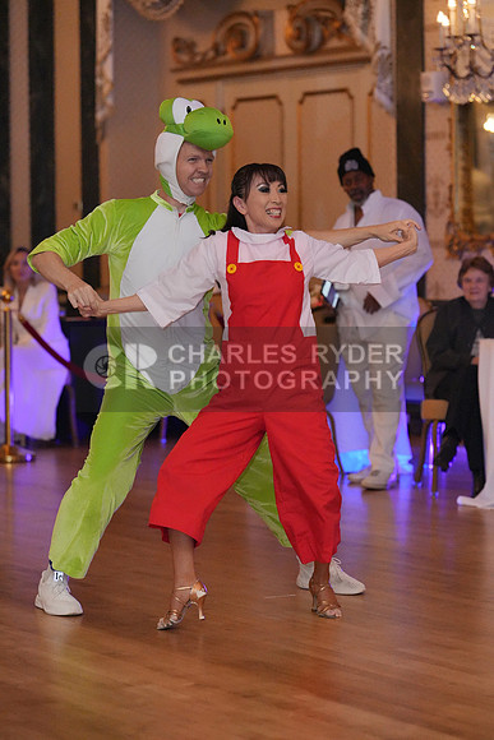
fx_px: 2263
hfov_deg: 12.5
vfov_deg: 18.6
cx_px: 247
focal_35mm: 110
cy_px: 370
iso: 8000
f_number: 3.2
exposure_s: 1/250
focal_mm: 110
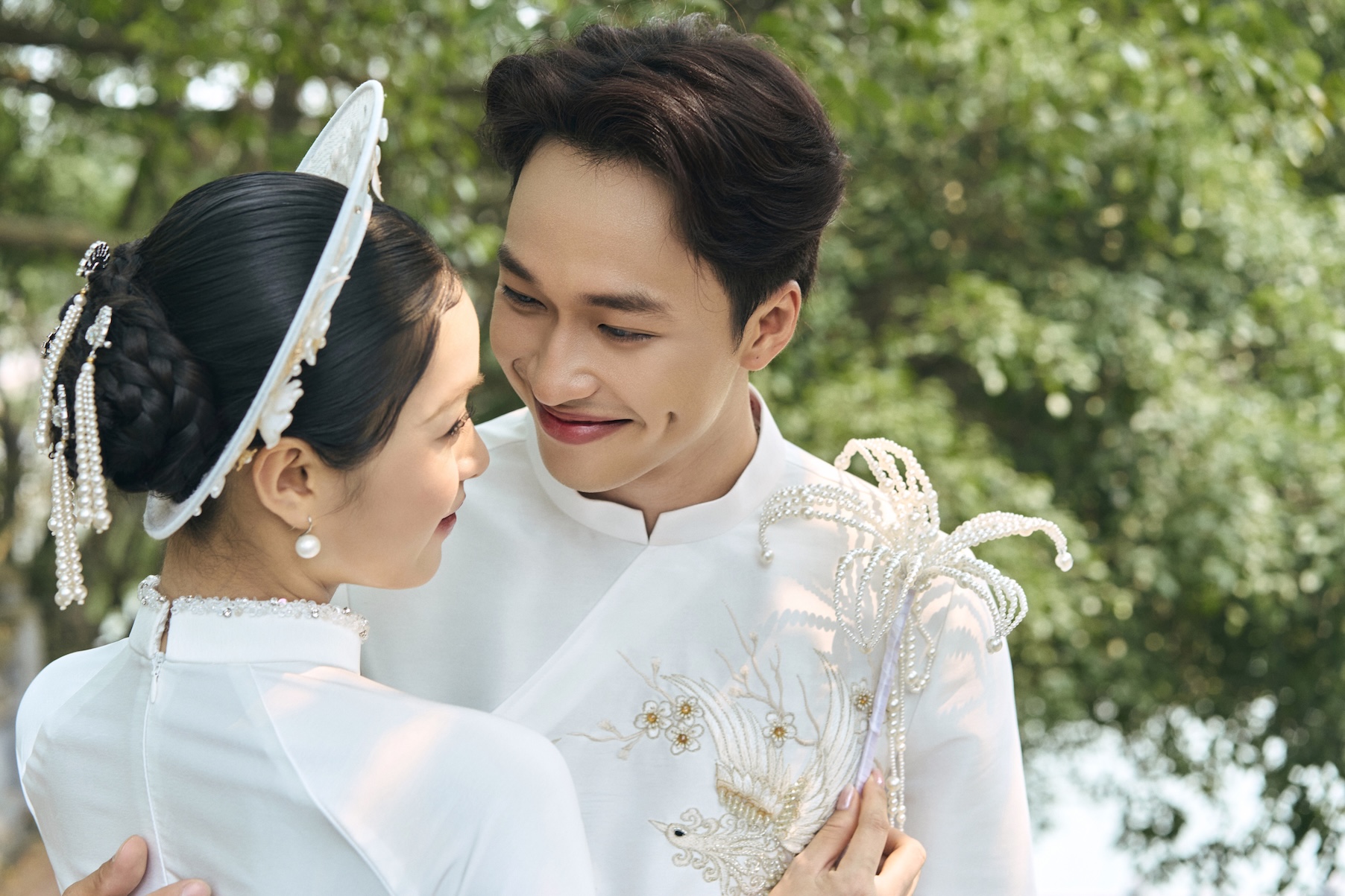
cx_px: 672
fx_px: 2055
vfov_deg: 24.6
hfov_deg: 36.2
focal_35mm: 55
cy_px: 448
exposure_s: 1/200
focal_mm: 55
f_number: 4
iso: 250
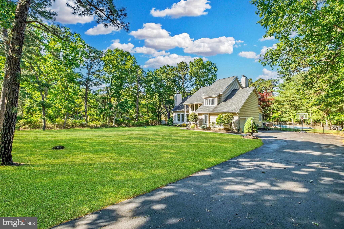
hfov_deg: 100.4
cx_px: 172
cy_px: 114
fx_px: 143
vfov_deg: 77.3
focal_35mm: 15
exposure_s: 1/900
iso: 500
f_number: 11
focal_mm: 10
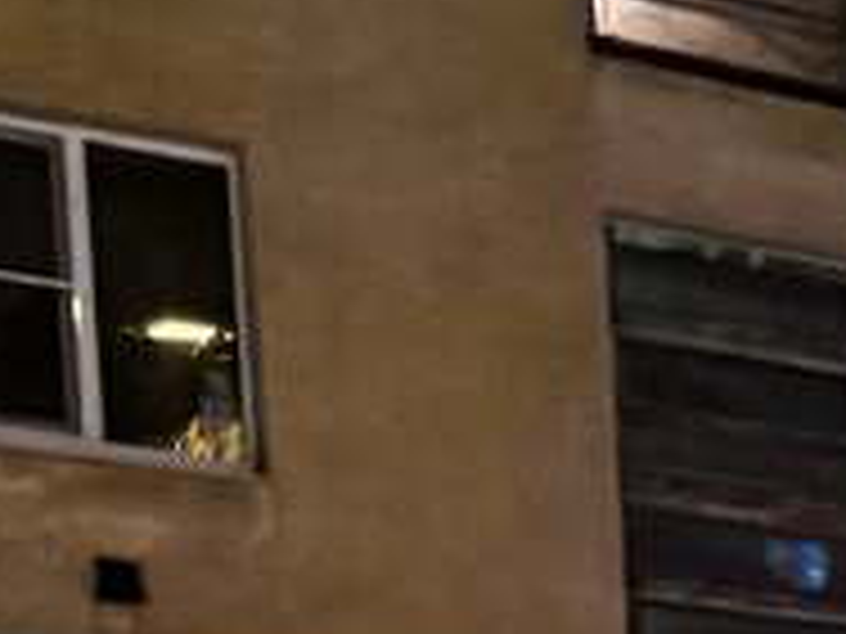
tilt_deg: -6.9
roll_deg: +0.4
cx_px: 2250
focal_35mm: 166
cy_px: 2156
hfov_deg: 9.9
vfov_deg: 7.4
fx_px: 4057
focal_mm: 6.76
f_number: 1.78
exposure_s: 1/33
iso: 800
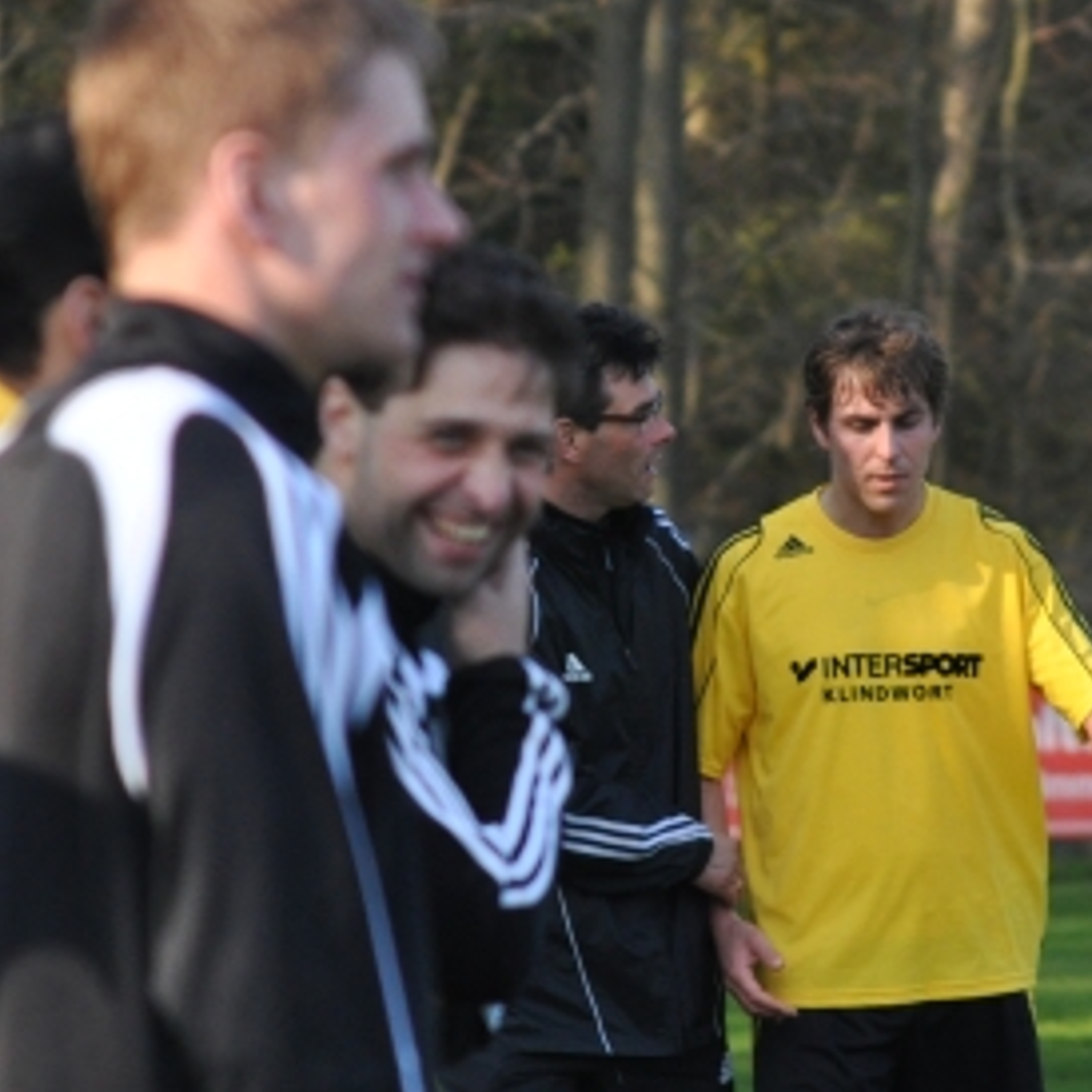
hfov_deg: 2.8
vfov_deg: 2.8
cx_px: 725
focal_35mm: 631
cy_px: 624
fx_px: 22521
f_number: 7.1
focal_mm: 170
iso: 800
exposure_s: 1/1000
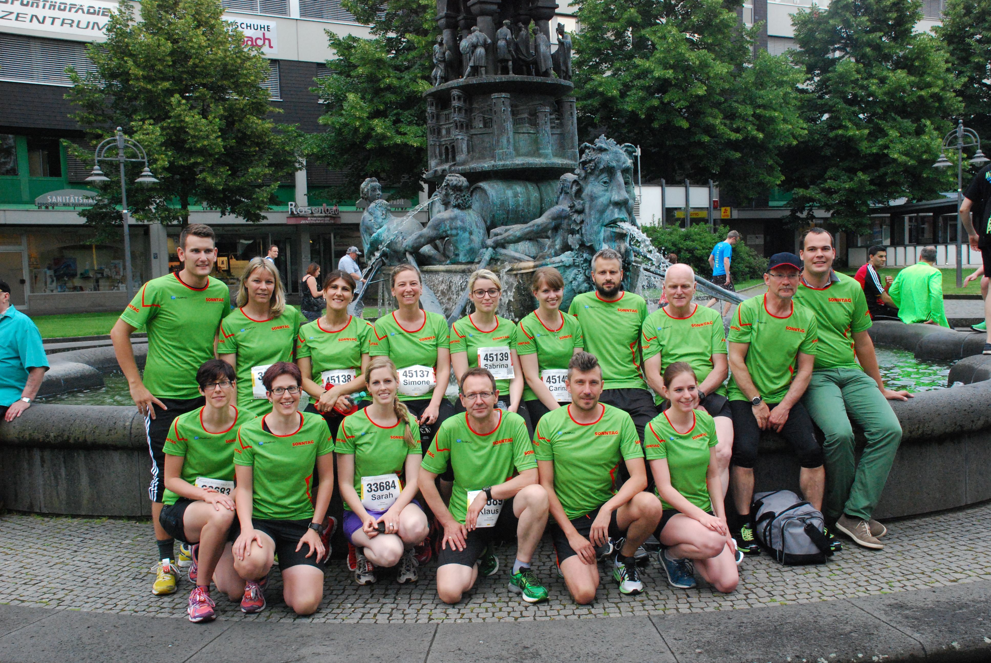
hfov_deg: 49.5
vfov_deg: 34.3
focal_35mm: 39
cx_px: 496
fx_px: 1075
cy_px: 332
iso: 1600
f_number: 8
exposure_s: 1/250
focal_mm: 26
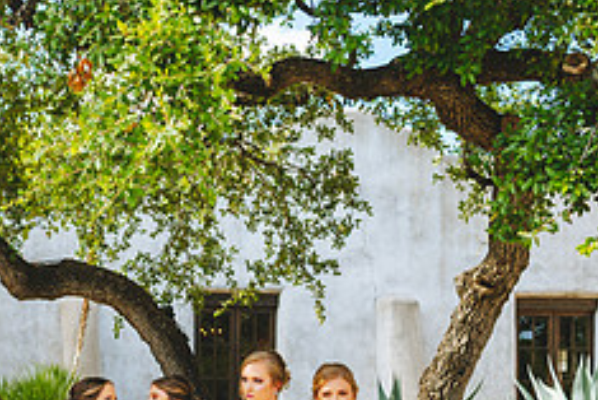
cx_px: 33
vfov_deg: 19.1
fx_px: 1147
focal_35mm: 69
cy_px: 423
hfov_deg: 27.9
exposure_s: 1/800
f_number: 2.8
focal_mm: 28
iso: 160
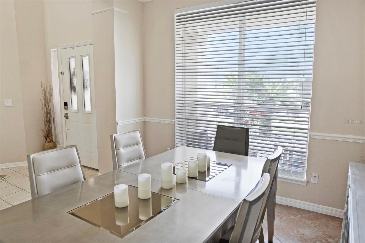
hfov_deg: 73.8
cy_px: 122
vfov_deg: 53.1
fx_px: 243
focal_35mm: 24
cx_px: 182
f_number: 2.8
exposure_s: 1/30
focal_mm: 16
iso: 320
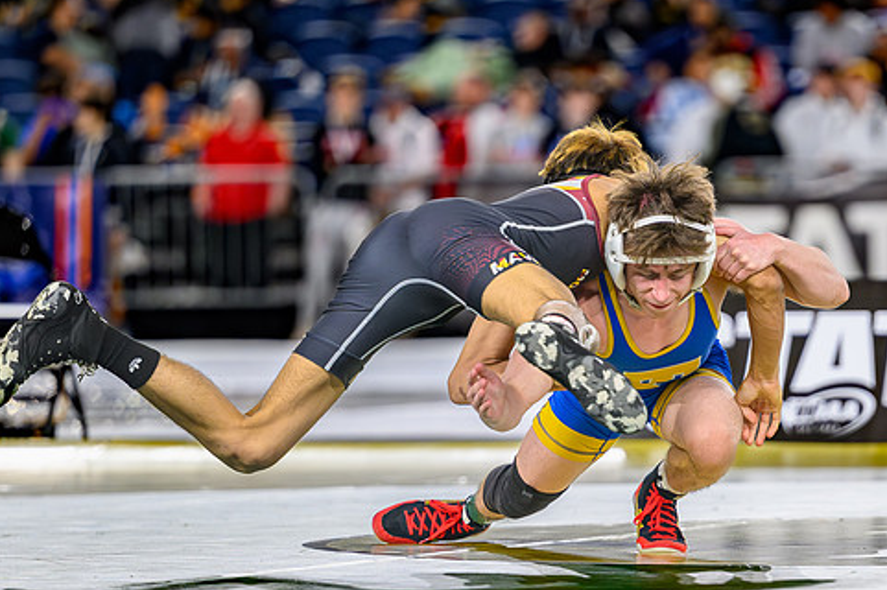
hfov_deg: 5.7
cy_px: 409
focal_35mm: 362
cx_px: 578
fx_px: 8913
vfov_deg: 3.8
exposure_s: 1/800
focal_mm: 180
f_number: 2.8
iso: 2000
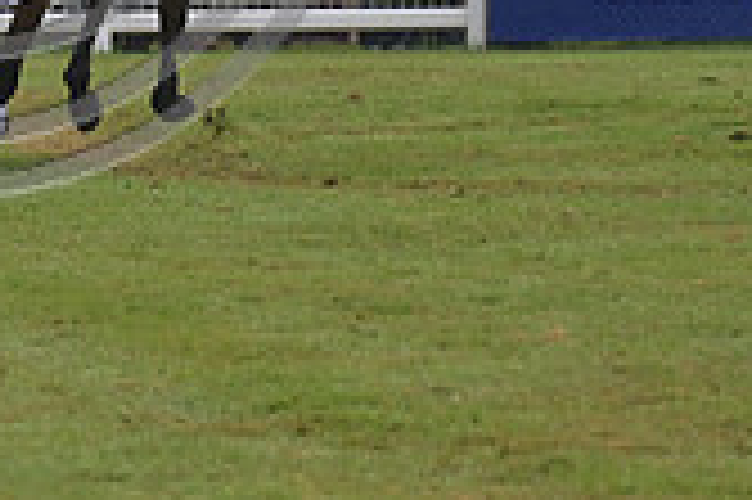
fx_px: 14524
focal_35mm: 696
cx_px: -122
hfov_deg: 3.0
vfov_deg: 2.0
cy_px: -327
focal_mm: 200
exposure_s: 1/800
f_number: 5.6
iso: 560
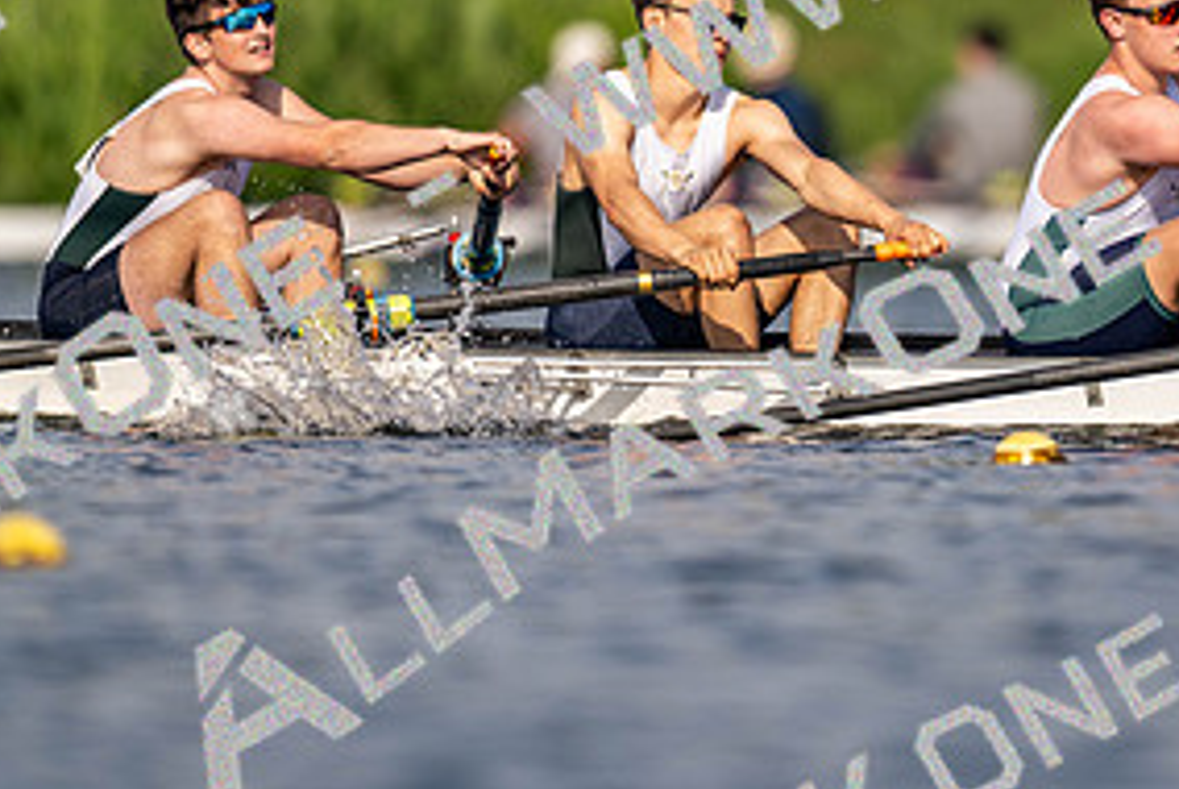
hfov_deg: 1.7
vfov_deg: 1.1
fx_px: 40126
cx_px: 1038
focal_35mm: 1224
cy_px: 168
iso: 250
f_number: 4
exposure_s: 1/2500
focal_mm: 600
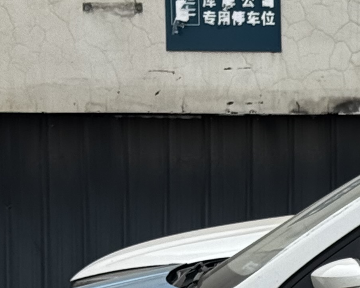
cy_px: 450
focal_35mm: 208
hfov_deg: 9.0
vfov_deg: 7.3
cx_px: 566
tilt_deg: -8.6
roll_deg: +0.4
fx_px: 2217
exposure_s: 1/1490
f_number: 1.78
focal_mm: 6.76
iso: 64
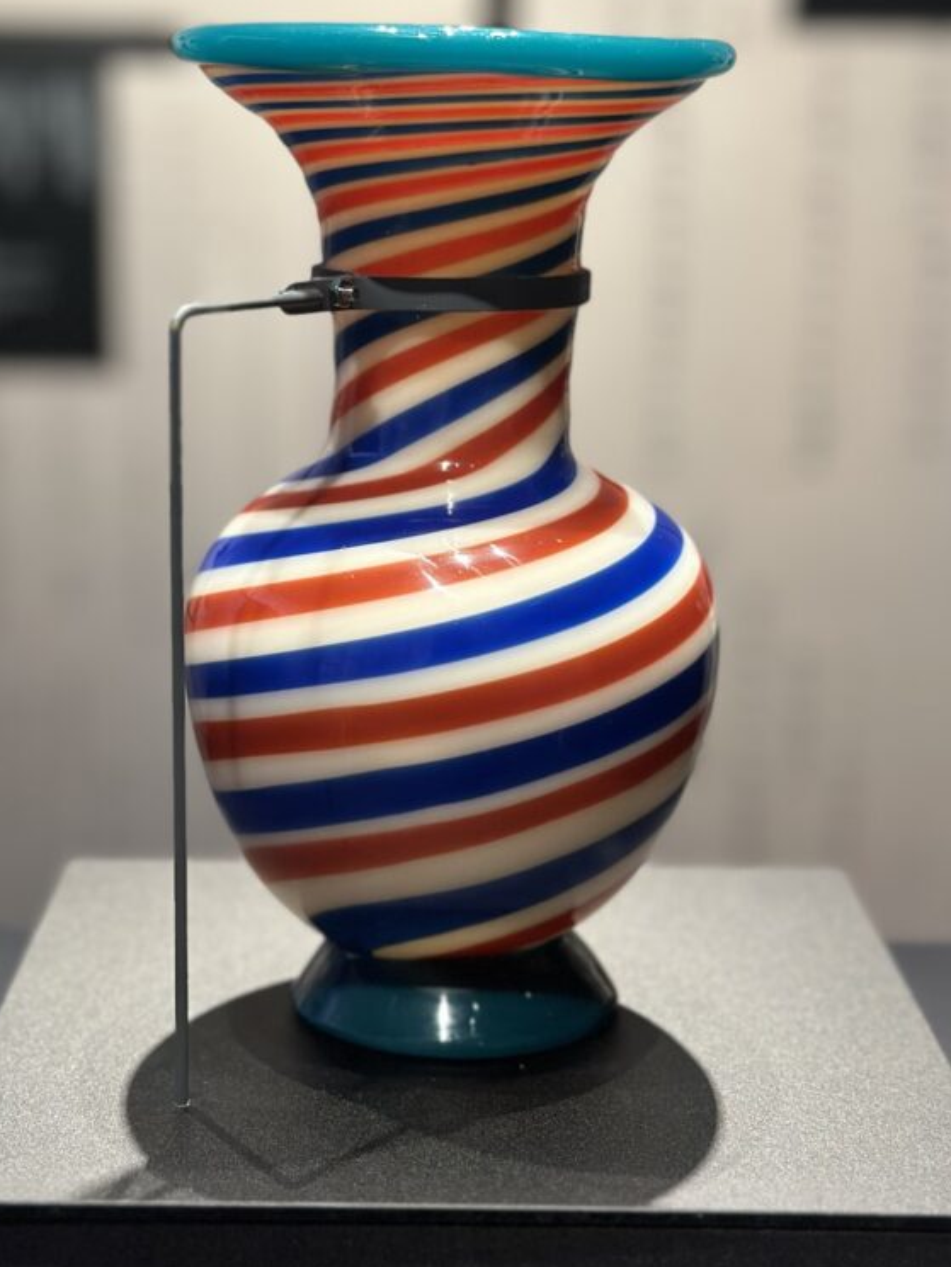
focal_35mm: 66
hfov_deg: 22.2
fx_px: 2417
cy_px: 634
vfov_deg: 29.4
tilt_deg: -12.4
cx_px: 408
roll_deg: -1.1
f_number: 1.78
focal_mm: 6.86
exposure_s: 1/33
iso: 250
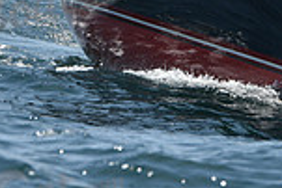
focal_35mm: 728
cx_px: 222
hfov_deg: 2.8
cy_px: -103
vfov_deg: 1.9
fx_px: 5708
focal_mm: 190
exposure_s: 1/1600
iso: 250
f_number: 8
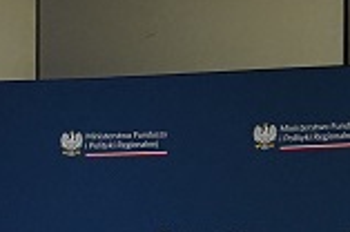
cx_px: -305
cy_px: 522
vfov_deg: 5.0
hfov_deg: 7.4
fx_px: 2600
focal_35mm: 268
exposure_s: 1/160
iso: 3200
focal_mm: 35
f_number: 2.8
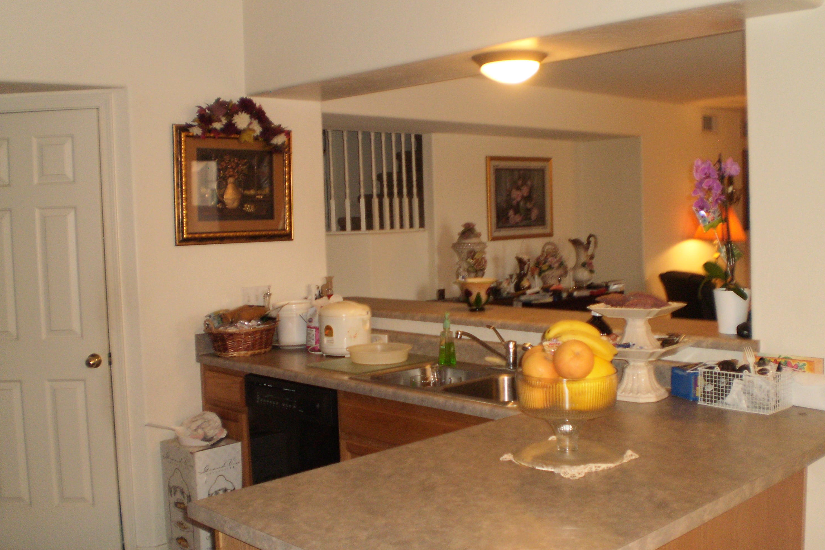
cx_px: 416
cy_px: 266
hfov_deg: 50.7
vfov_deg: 35.1
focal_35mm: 38
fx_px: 871
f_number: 3.1
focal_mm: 6.3
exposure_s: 1/30
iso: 200
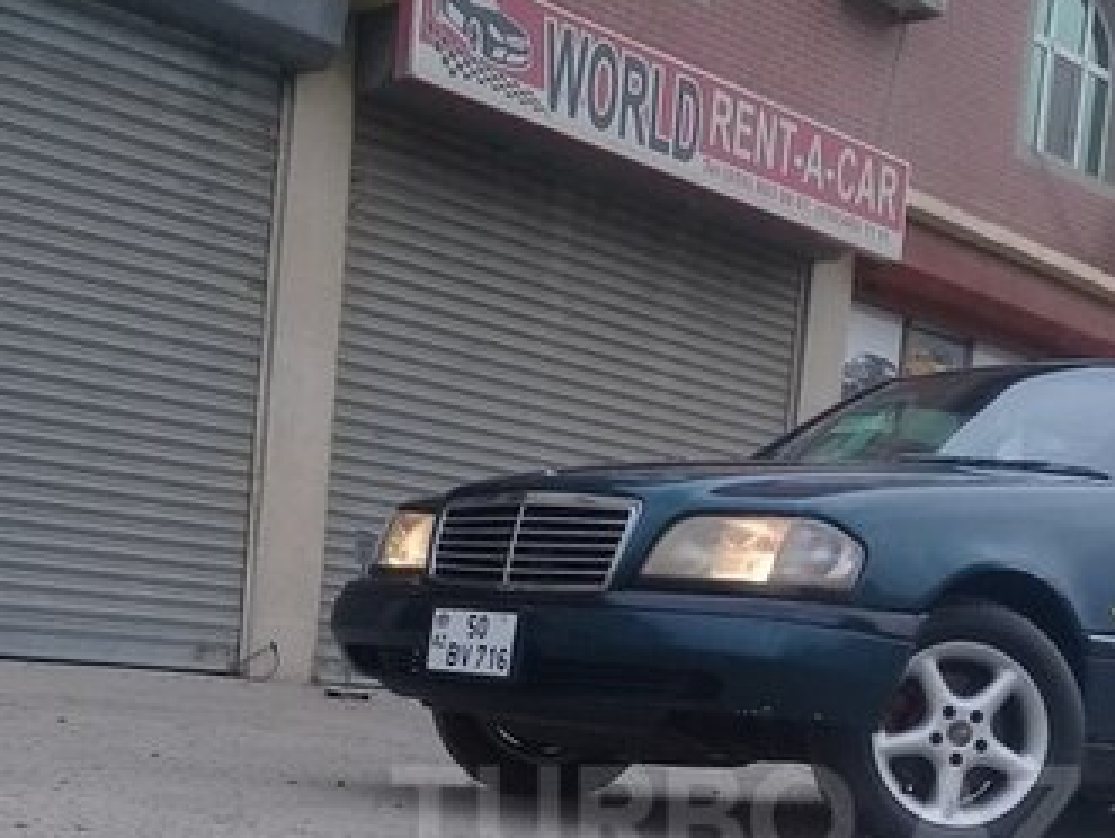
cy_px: 816
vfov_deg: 22.8
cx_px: 737
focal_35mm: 62
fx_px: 1999
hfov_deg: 31.0
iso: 50
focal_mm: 3.3
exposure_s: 1/352
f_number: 2.2
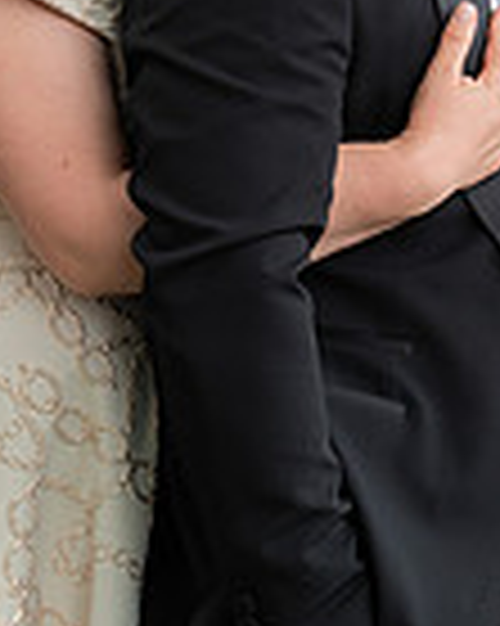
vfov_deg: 8.5
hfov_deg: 6.8
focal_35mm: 228
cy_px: 113
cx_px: 466
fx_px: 4222
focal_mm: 75
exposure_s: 1/250
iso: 200
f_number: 4
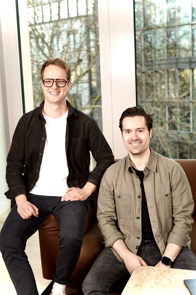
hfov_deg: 26.9
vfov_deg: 39.6
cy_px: 148
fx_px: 409
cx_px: 98
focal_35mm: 50
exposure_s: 1/160
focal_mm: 50
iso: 500
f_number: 4
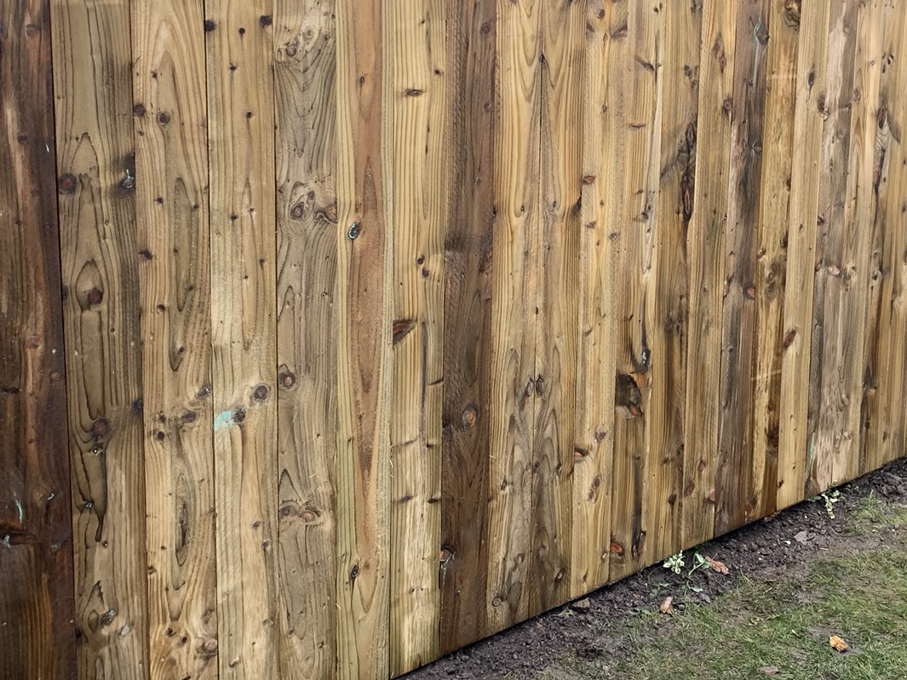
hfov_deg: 37.9
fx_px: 1310
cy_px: 214
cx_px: 576
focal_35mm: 50
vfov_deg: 28.9
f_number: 1.8
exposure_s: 1/121
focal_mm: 4.25
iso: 64
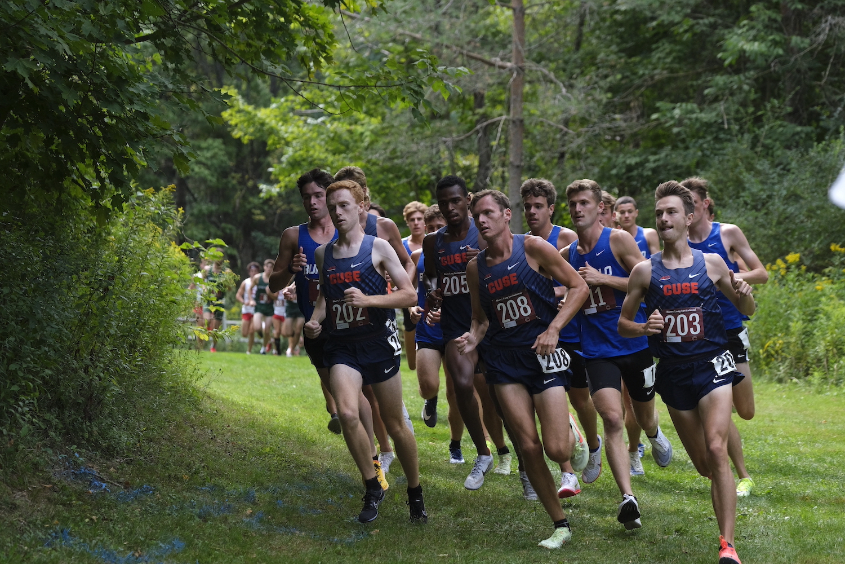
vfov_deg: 13.3
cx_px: 422
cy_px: 282
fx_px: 2417
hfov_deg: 19.8
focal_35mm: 103
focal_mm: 68.7
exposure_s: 1/1600
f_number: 2.8
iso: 800
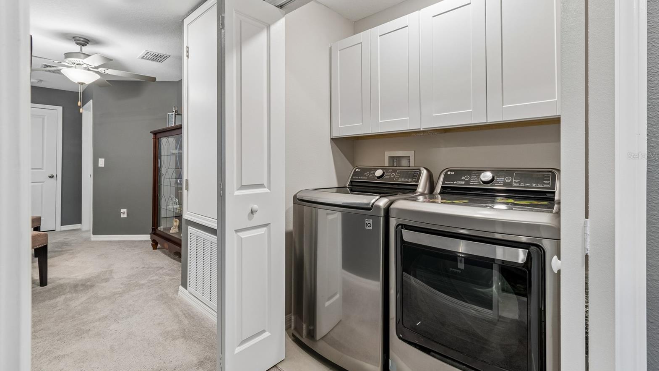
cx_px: 329
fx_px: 280
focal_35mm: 16
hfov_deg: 99.4
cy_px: 156
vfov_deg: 66.7
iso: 100
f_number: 7.1
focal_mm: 10
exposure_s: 1/3.33
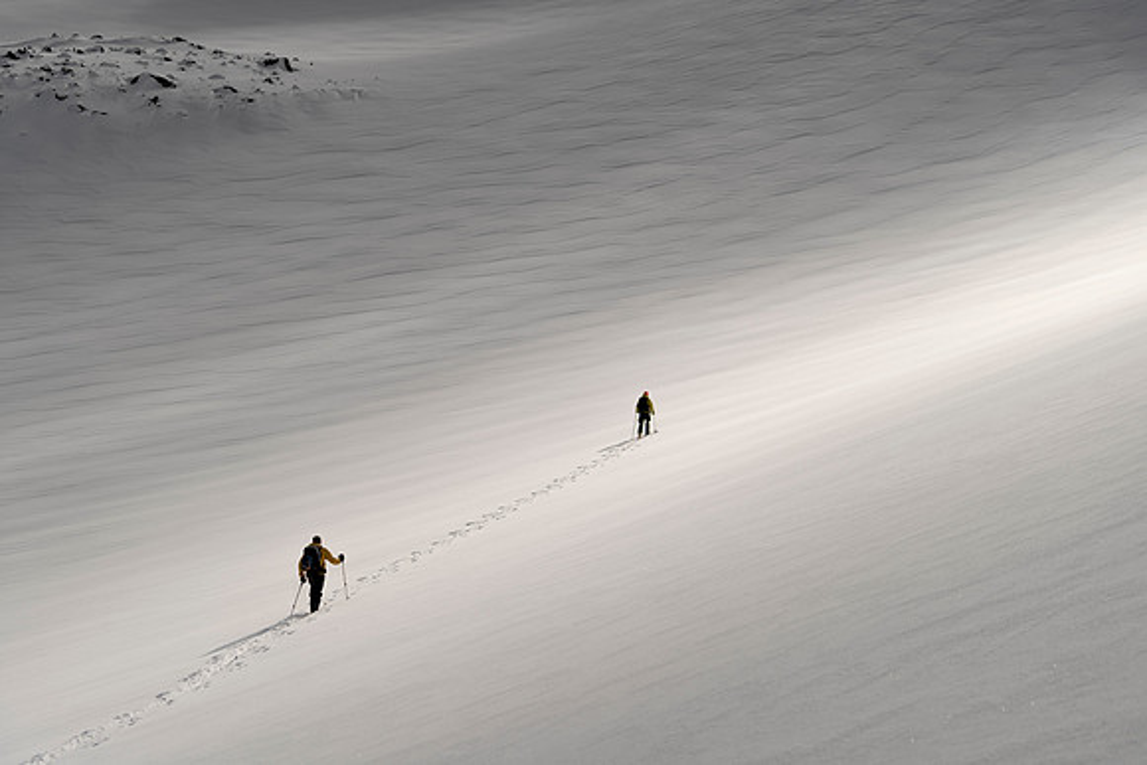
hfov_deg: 28.8
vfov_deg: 19.5
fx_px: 2231
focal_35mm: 70
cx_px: 574
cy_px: 382
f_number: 4
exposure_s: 1/1000
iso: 100
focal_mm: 70
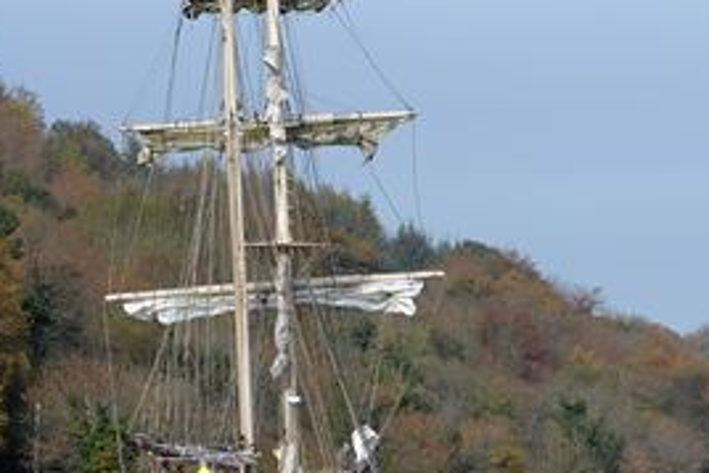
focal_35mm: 452
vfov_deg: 3.0
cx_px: 569
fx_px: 8906
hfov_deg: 4.6
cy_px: 305
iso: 400
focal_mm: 115
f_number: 5.6
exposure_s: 1/950
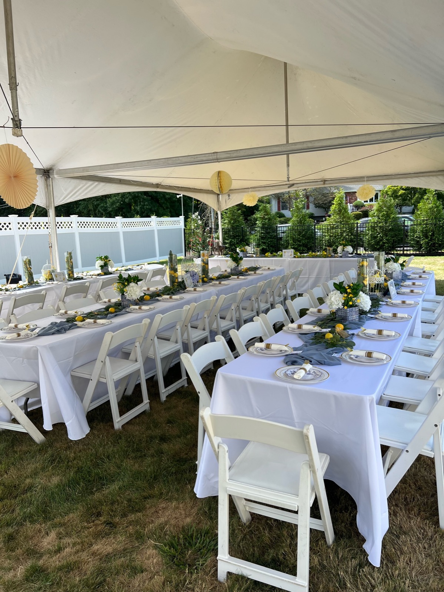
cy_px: 296
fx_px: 445
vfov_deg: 67.3
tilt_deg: -9.9
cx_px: 222
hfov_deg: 53.0
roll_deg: +3.0
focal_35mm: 26
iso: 50
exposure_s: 1/1468
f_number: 1.5
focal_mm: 5.7
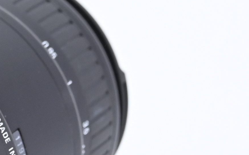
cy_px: 249
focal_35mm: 346
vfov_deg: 3.8
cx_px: -166
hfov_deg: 6.0
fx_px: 2347
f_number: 9
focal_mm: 50
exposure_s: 1/80
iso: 500
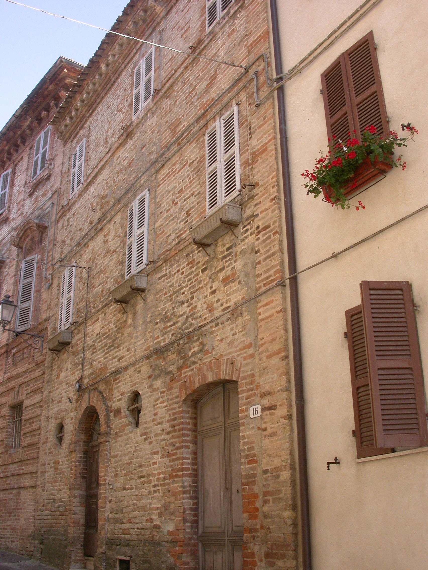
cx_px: 214
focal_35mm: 38
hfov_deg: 37.7
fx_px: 626
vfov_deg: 49.0
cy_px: 285
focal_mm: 7.85
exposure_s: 1/143
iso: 100
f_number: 5.3
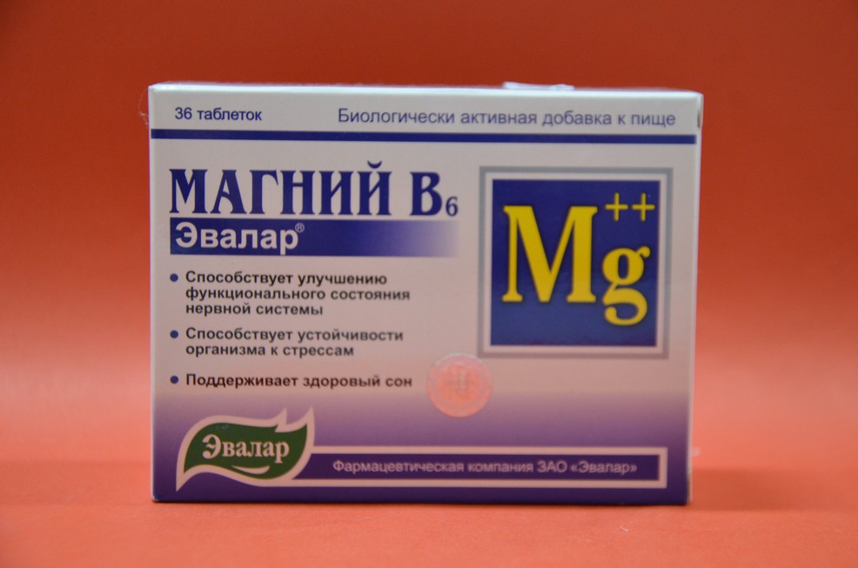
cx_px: 429
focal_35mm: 99
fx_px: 2355
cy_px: 284
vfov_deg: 13.8
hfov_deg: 20.7
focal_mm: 66
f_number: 5.3
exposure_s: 1/13
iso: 1600
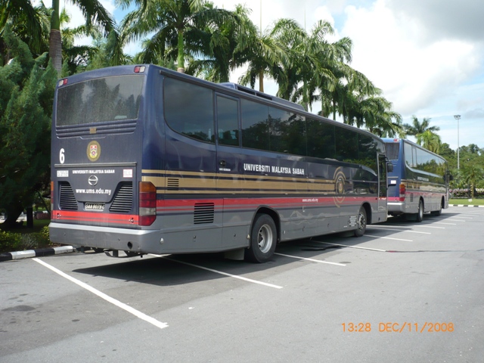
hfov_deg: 52.6
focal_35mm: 35
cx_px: 242
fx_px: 489
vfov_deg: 40.7
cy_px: 182
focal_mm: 5.8
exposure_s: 1/125
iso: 100
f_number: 8
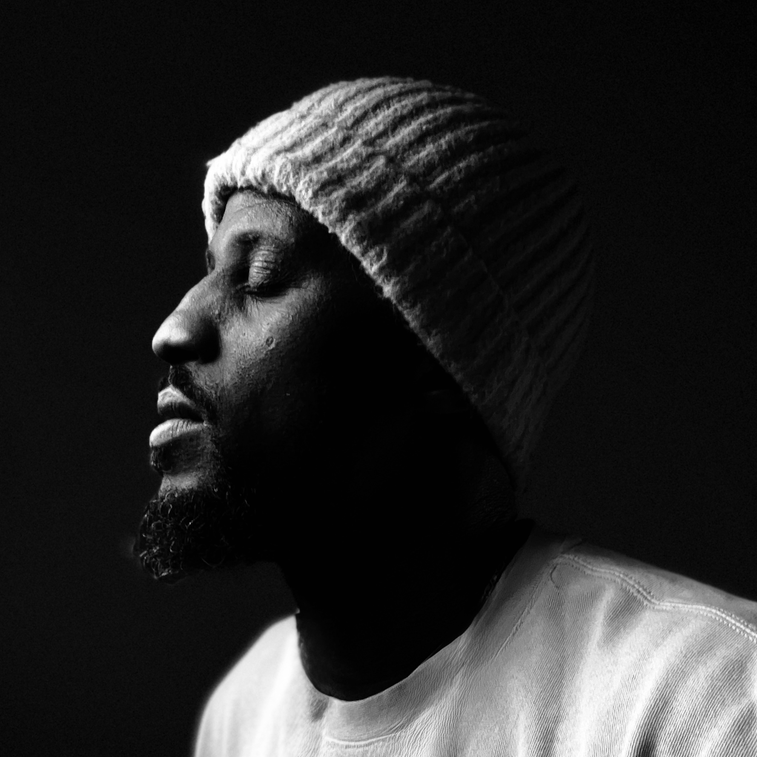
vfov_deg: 45.3
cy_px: 513
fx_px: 891
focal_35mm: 36
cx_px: 377
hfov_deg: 46.0
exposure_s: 1/30
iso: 400
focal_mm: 2.71
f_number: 2.2
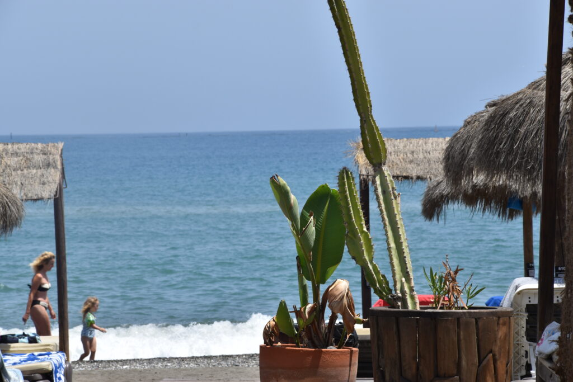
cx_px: 286
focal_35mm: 158
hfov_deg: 13.0
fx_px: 2507
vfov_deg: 8.7
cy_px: 191
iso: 200
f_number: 11
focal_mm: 105
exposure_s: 1/500
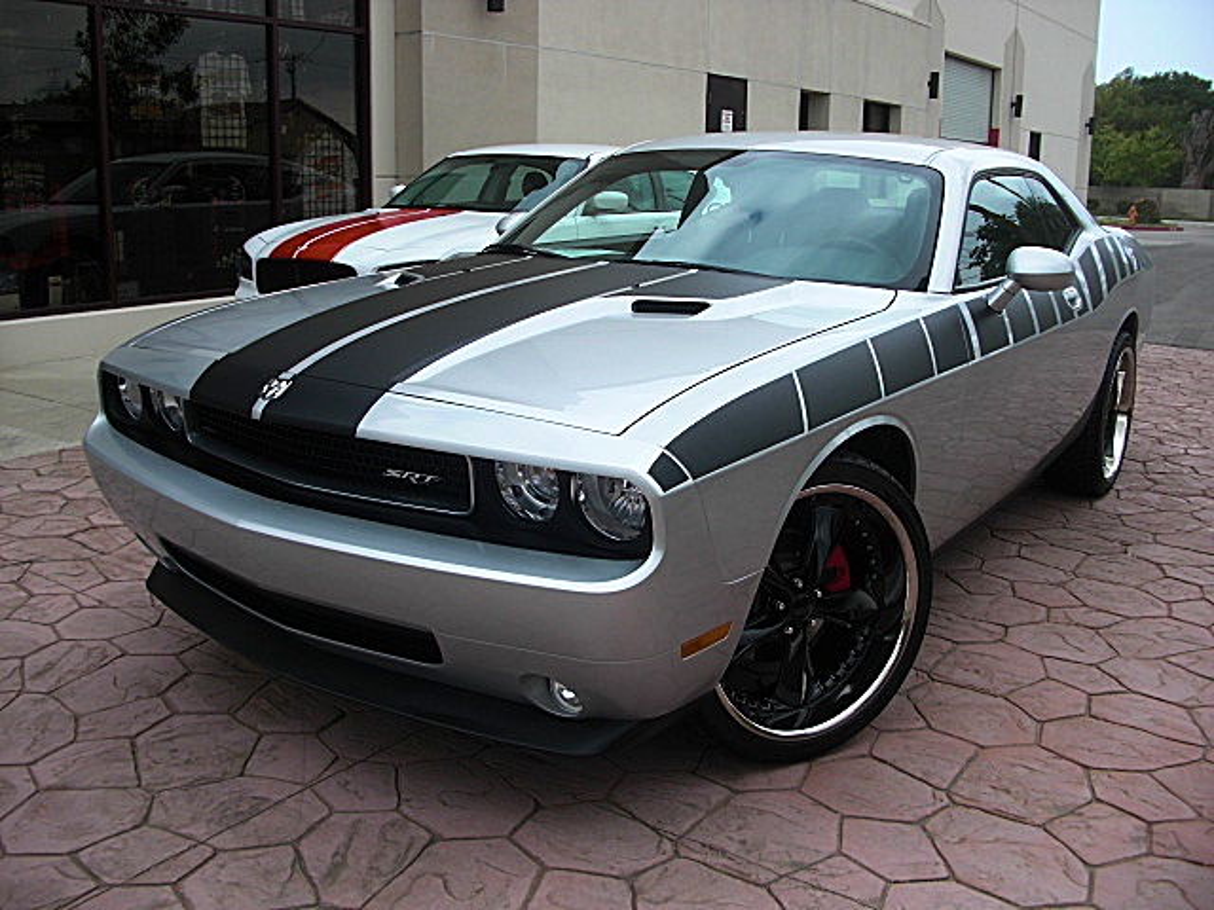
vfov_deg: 39.7
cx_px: 607
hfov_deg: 51.4
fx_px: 1263
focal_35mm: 36
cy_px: 455
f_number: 2.8
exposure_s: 1/400
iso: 50
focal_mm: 6.3
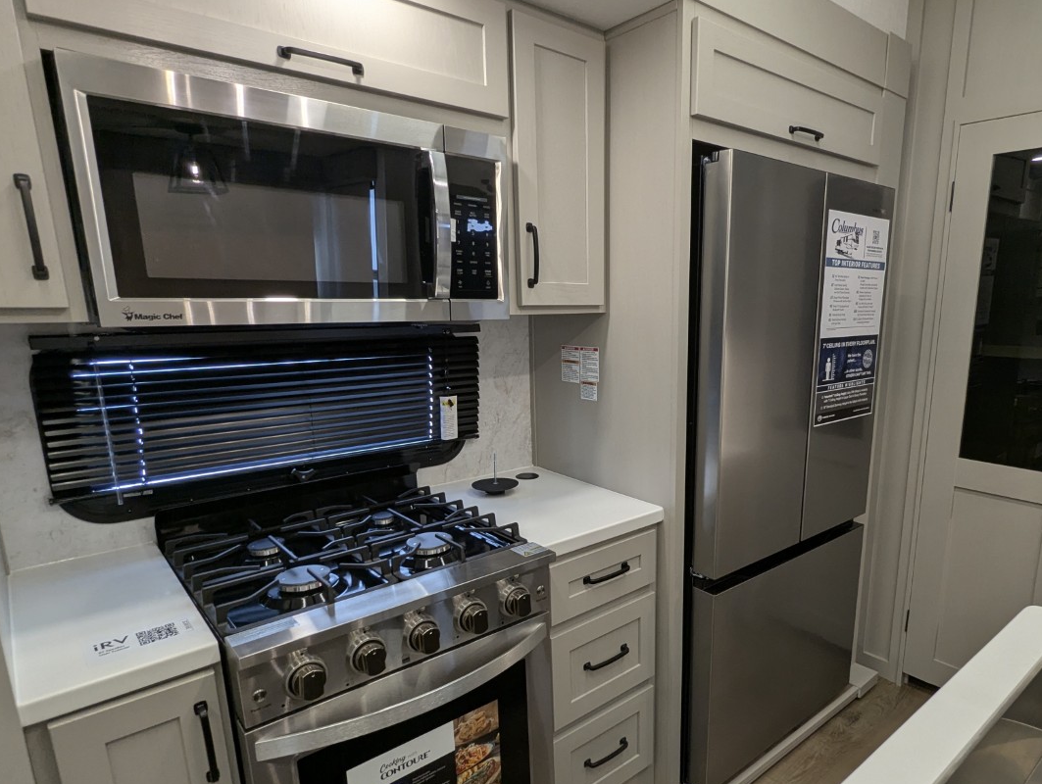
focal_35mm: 21
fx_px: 633
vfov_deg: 63.3
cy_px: 449
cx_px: 632
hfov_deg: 77.9
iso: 90
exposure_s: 1/45
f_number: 2.2
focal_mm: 2.35
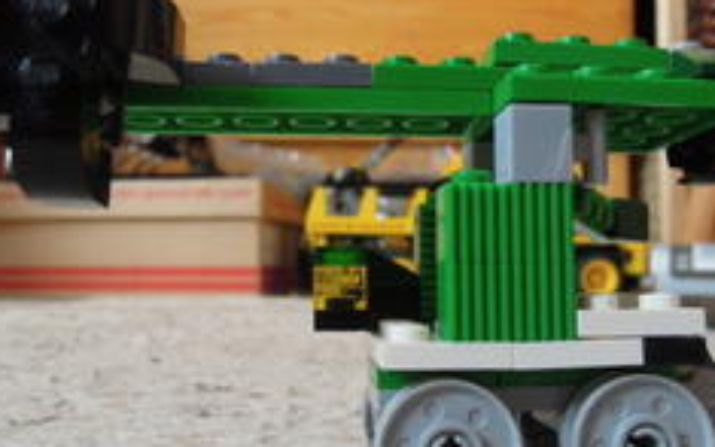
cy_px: 237
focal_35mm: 39
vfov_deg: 32.8
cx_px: 335
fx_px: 760
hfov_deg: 50.3
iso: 250
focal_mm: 4.3
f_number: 2.8
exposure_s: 1/30
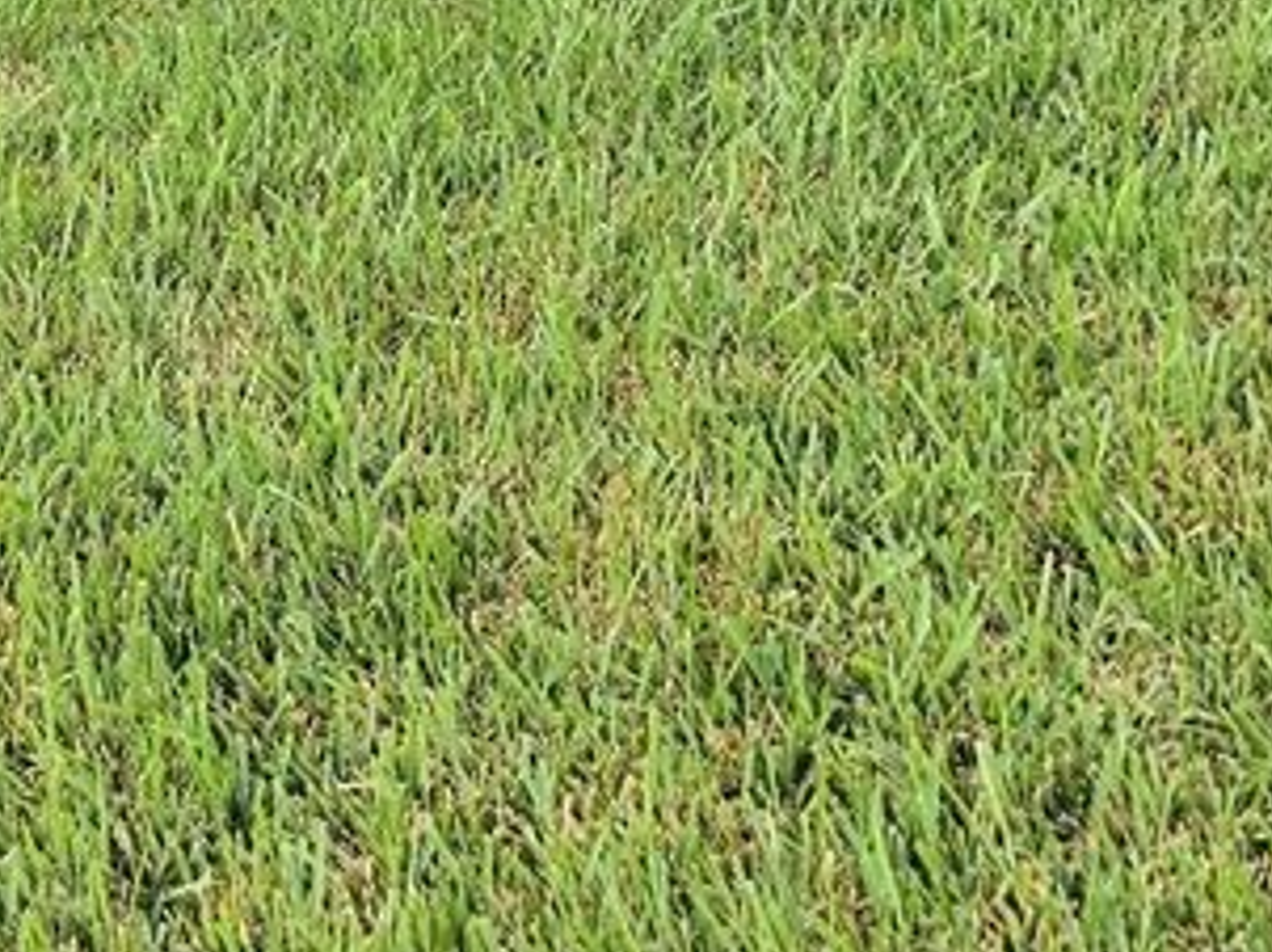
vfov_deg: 16.8
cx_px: 223
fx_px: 2864
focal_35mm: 78
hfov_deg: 24.6
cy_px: -564
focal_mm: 6.3
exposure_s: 1/370
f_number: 1.7
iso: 10
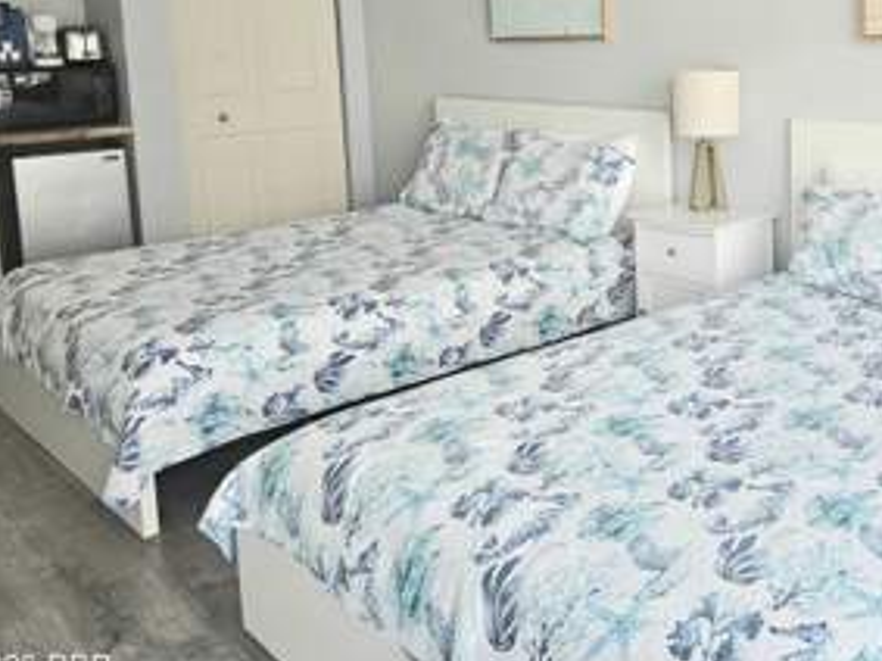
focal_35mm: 39
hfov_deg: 45.7
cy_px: 154
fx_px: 993
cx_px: 689
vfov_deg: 35.8
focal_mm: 6.3
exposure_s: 1/182
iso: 160
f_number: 1.7
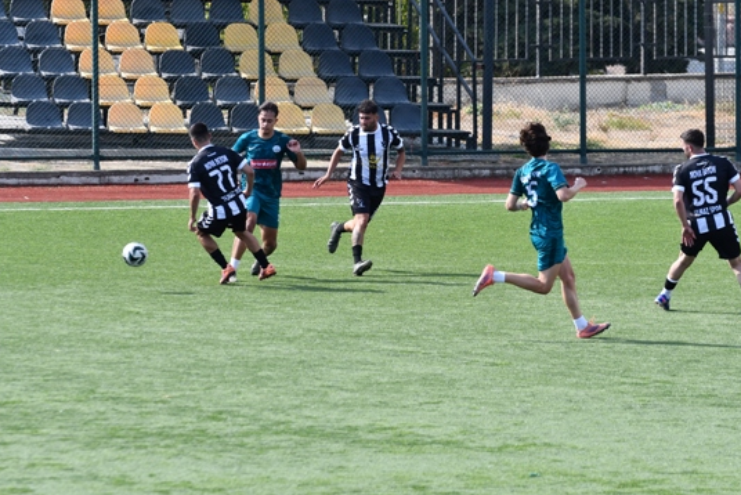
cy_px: 201
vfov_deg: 3.7
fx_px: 7743
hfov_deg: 5.5
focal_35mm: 376
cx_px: 422
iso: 400
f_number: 5.6
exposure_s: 1/1000
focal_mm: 210
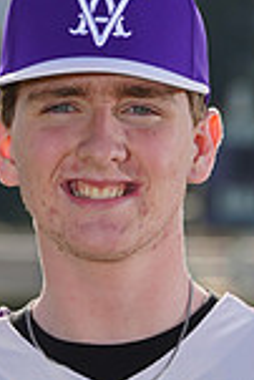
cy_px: 483
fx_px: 9144
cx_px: 74
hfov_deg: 1.6
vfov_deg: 2.4
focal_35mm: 866
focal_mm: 226
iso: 100
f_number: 9
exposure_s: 1/250
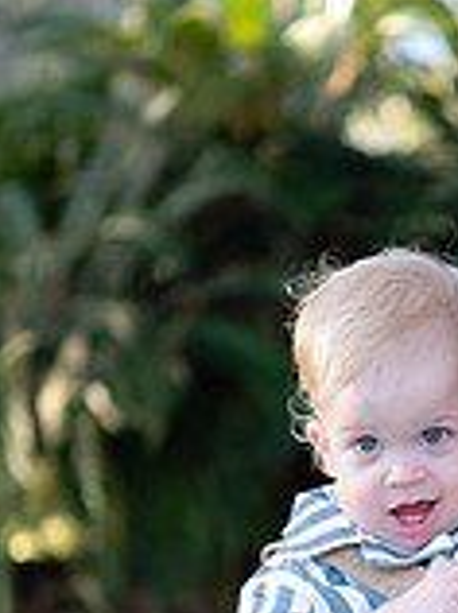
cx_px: 518
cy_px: 520
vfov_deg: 10.3
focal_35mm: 192
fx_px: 3396
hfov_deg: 7.7
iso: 1250
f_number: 3.2
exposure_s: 1/500
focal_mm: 70
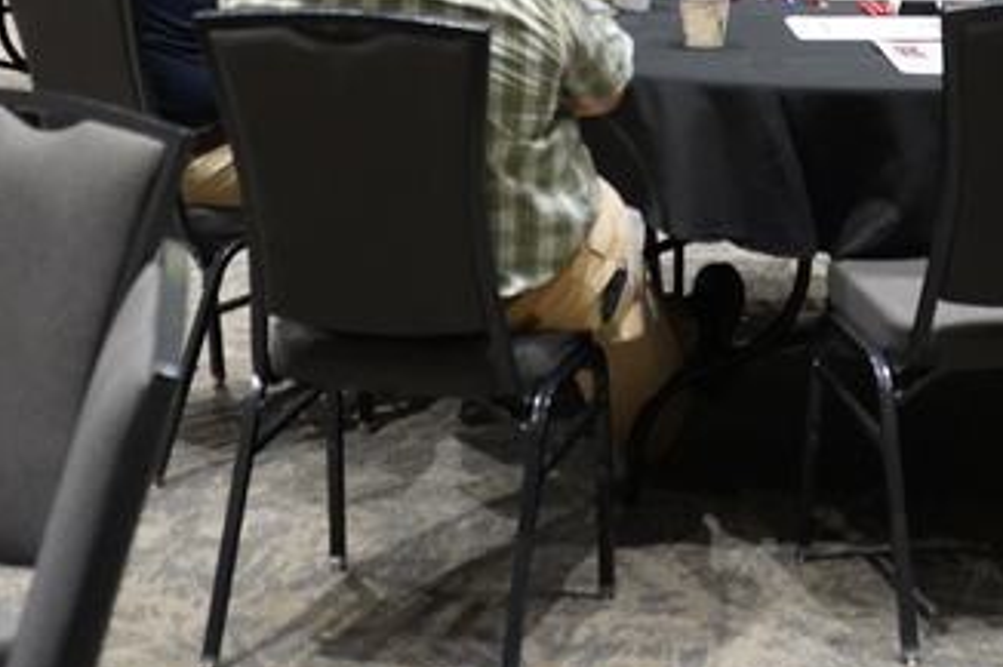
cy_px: -378
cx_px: 649
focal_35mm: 100
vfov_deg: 12.9
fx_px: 2785
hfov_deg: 20.4
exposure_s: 1/160
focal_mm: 31
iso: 4000
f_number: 4
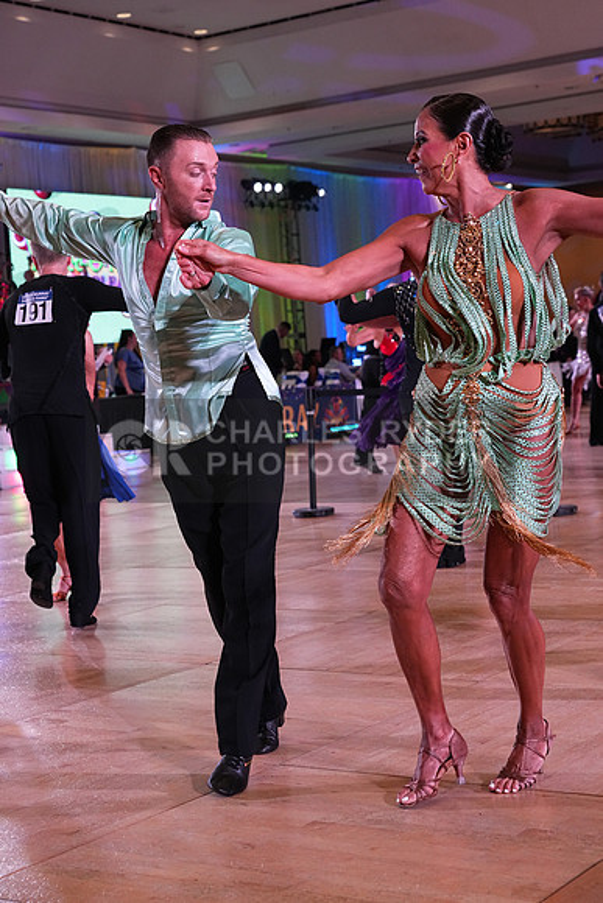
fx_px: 1506
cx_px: 302
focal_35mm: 60
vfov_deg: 33.4
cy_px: 452
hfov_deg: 22.6
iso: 3200
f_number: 5.6
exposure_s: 1/400
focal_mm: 60
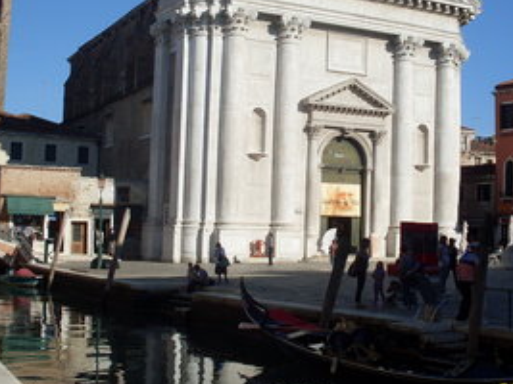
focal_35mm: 57
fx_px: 844
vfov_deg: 25.6
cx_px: 330
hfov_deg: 33.6
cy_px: 159
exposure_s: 1/350
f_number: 8.4
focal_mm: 6.3
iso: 80
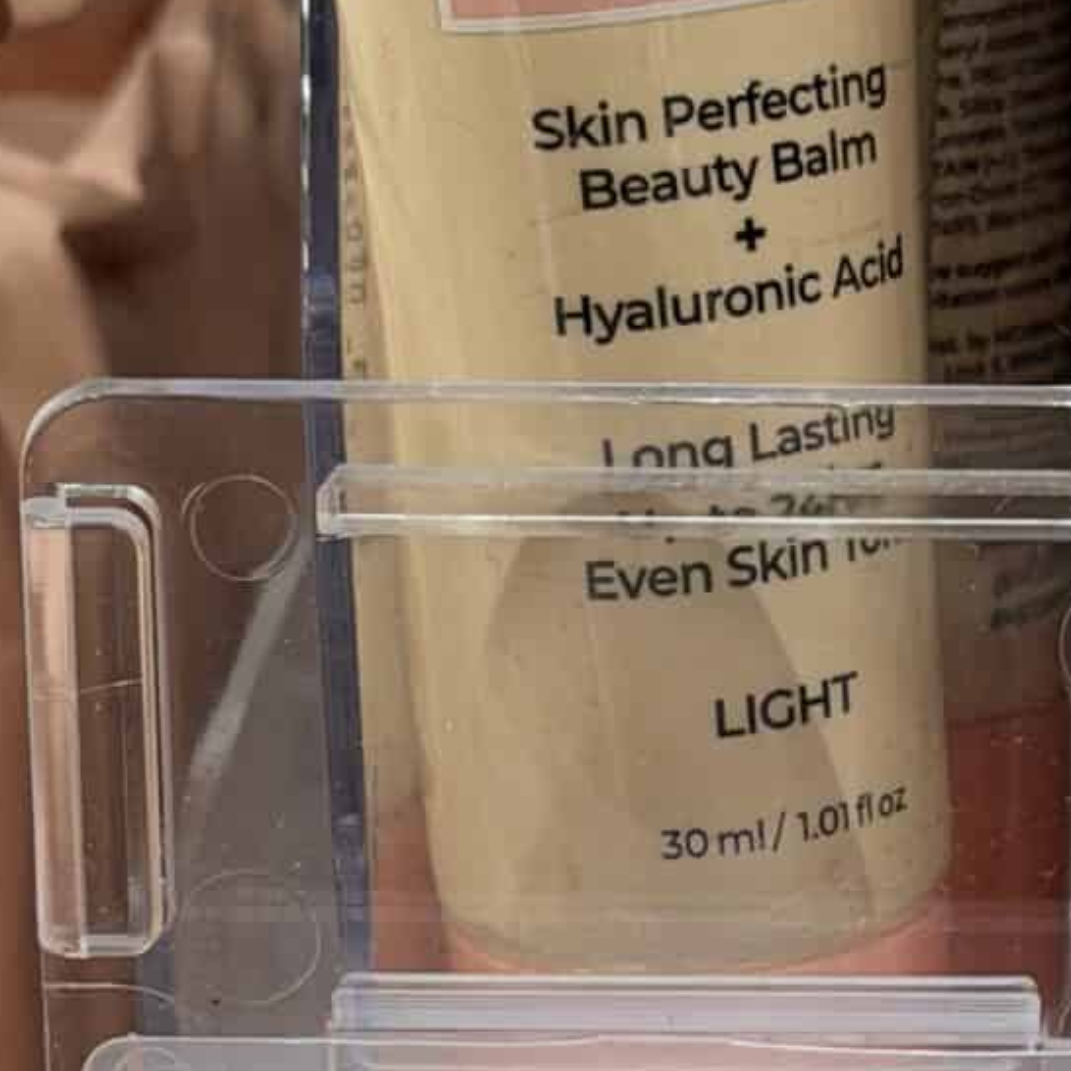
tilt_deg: -18.2
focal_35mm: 199
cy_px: 859
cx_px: 1242
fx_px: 6966
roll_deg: -0.5
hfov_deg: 8.7
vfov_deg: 8.8
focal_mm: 6.76
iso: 64
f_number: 1.78
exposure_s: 1/304
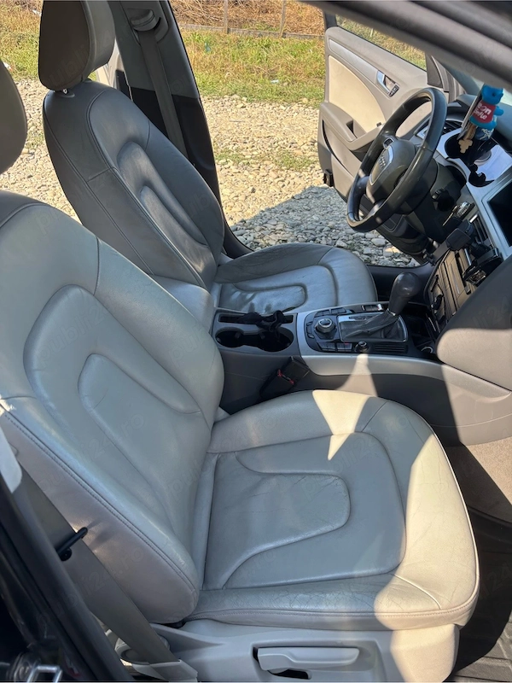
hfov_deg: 53.1
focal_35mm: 26
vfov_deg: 67.3
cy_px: 342
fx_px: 513
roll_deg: -6.0
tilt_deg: -38.6
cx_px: 256
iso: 50
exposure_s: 1/675
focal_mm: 5.96
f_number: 1.6
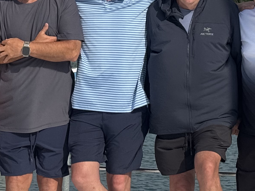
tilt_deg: -3.0
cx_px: 111
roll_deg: +0.1
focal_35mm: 163
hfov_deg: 12.1
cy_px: 11
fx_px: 1201
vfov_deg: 9.1
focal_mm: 6.76
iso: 64
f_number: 1.78
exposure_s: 1/6410
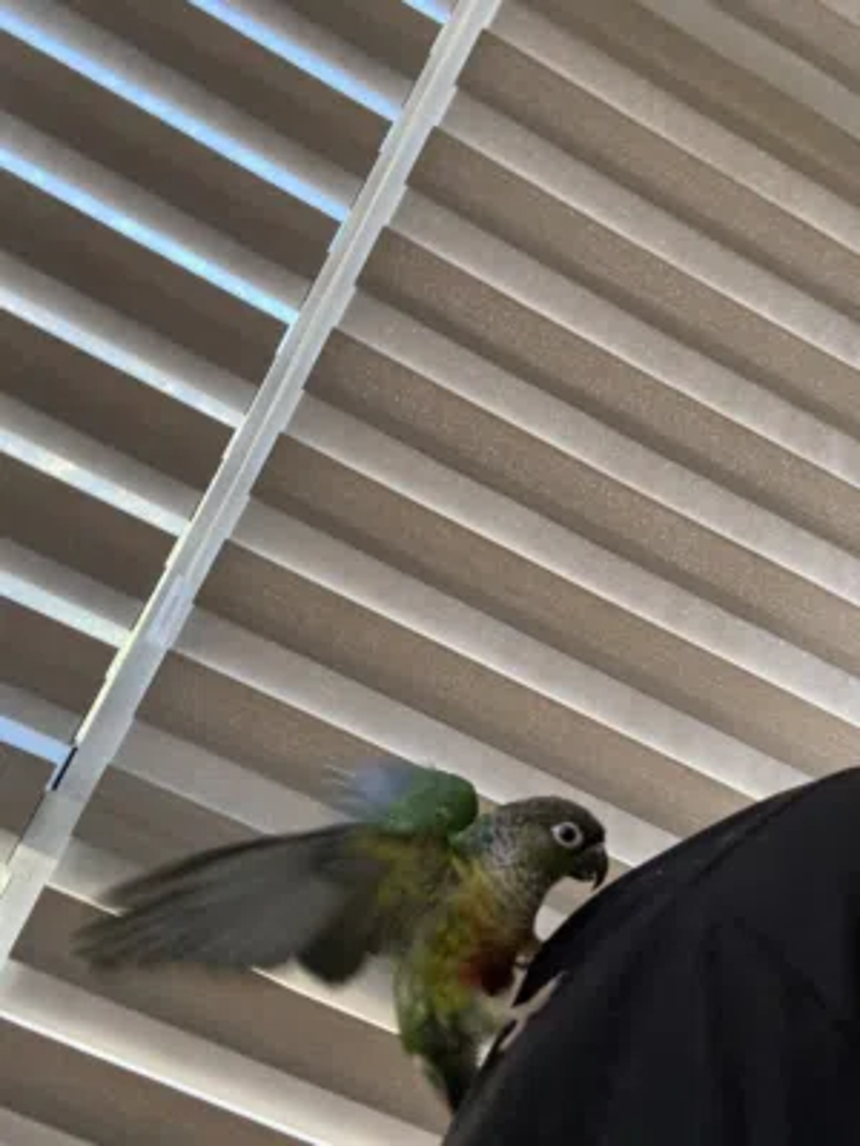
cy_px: 573
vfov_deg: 60.0
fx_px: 994
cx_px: 430
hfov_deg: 46.8
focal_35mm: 30
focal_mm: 2.69
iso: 80
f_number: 1.9
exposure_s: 1/60
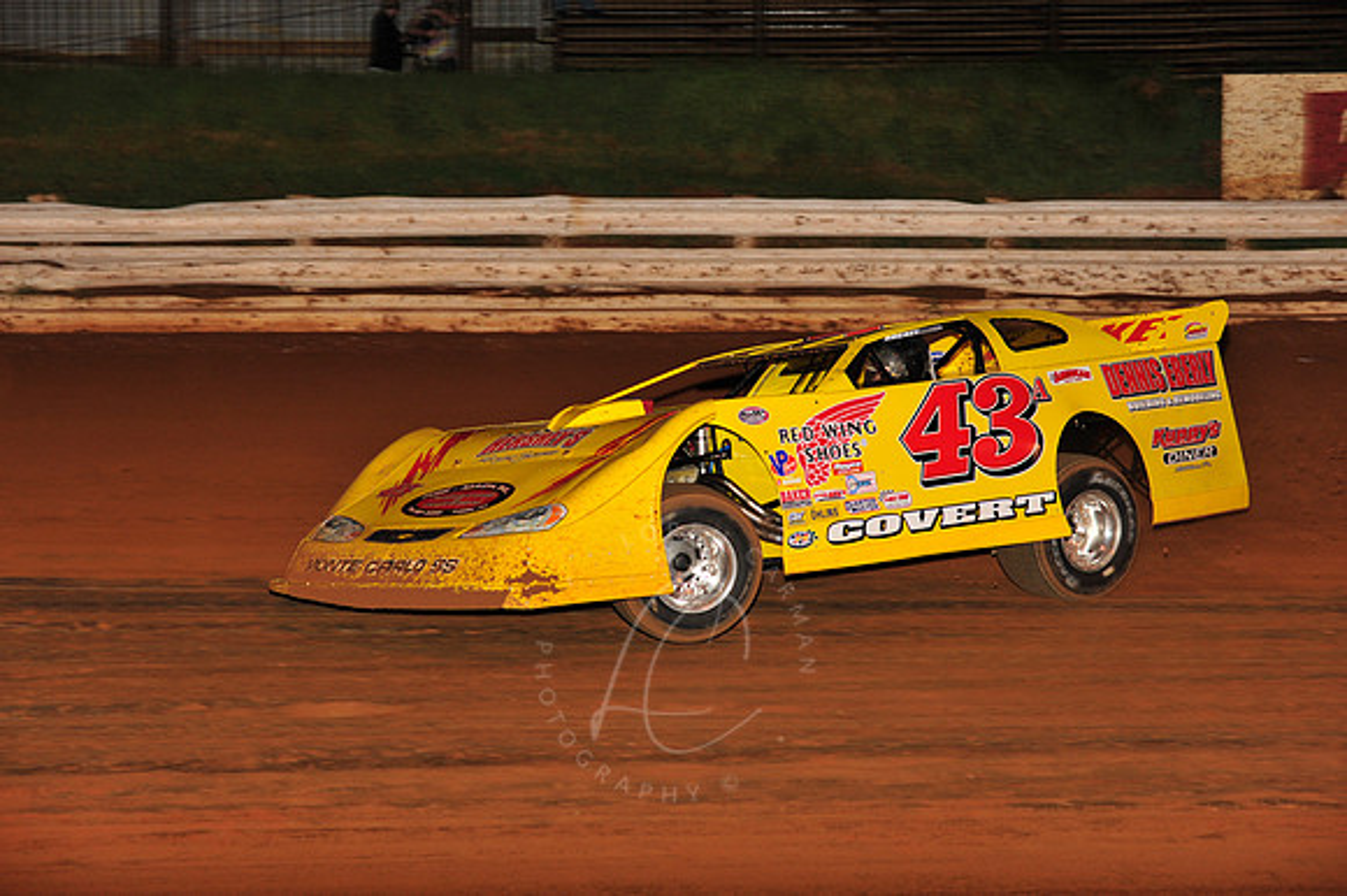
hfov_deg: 18.3
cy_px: 448
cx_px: 674
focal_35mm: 112
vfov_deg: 12.2
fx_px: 4188
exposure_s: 1/320
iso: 800
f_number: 6.3
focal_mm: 112
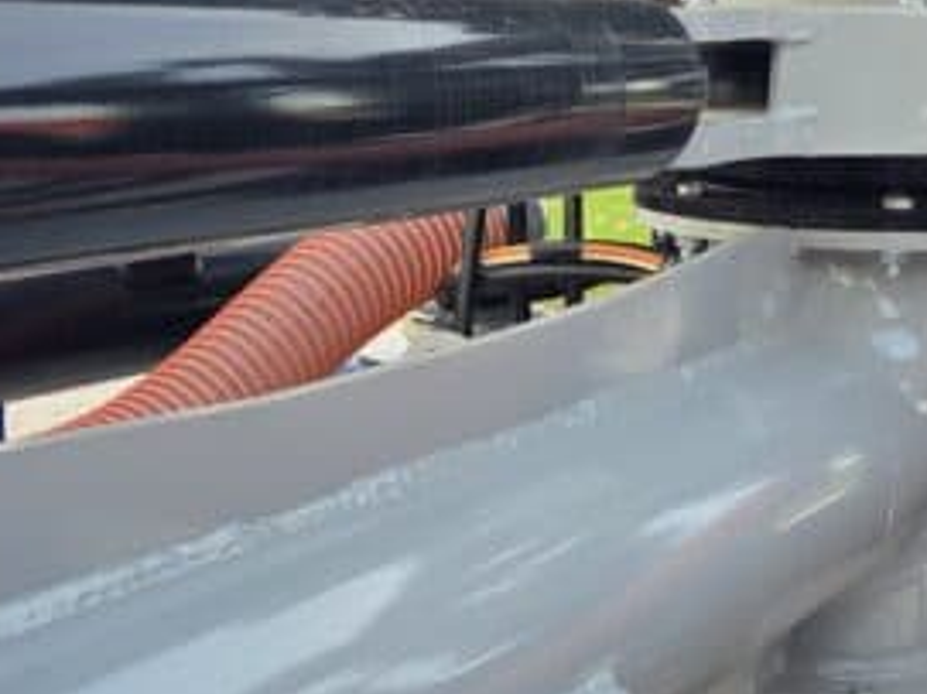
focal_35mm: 68
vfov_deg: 21.5
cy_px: 468
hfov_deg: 28.5
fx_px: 1820
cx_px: 407
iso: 64
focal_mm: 6.3
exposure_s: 1/180
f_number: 1.7
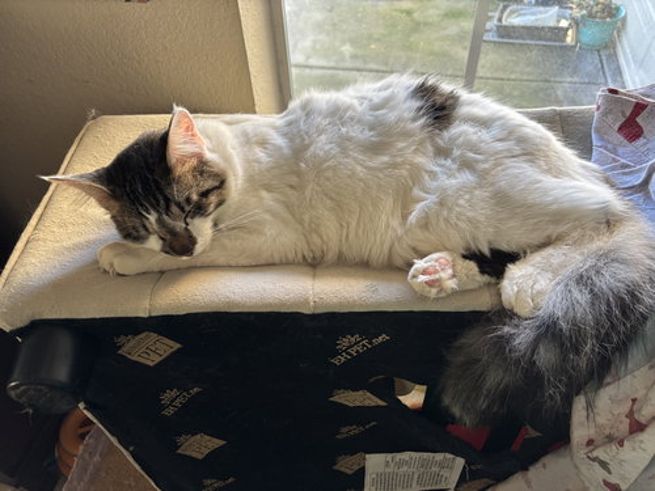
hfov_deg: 67.3
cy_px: 246
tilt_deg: -48.9
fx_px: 492
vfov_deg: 53.1
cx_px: 328
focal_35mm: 26
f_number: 1.6
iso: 125
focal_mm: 5.96
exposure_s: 1/117
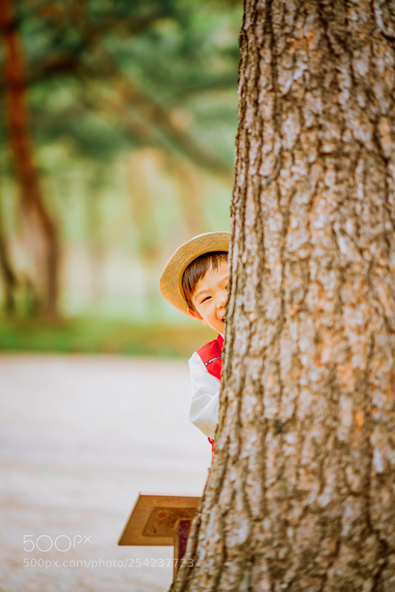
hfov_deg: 16.1
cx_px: 198
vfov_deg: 23.9
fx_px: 1399
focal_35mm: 85
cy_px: 296
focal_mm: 85
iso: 100
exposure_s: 1/640
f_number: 1.4
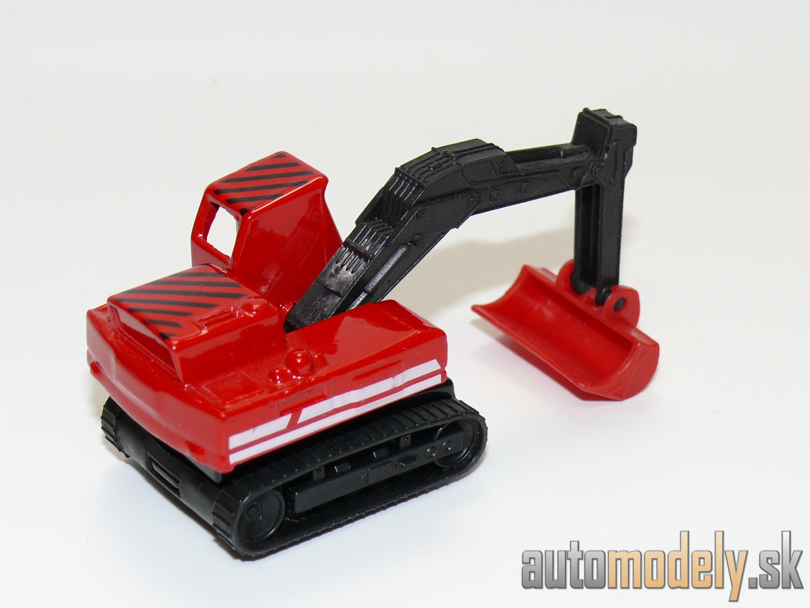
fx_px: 2083
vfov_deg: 16.6
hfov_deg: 22.0
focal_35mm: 89
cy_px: 304
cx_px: 405
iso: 100
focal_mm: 12.4
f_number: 4
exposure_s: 1/30
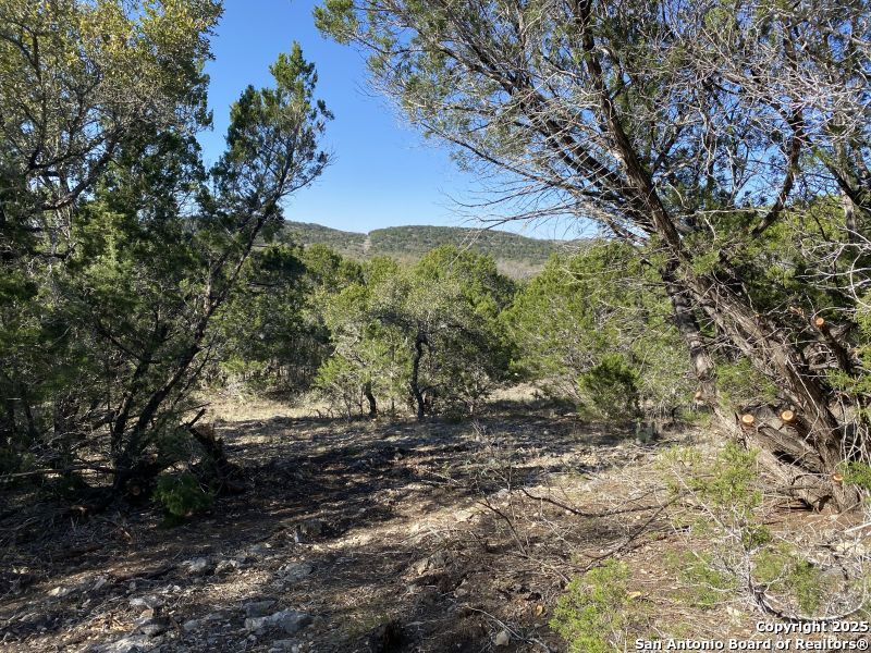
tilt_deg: -5.3
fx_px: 654
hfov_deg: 67.3
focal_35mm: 26
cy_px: 326
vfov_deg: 53.1
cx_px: 436
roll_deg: -1.7
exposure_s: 1/1082
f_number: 1.8
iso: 32
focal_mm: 4.25
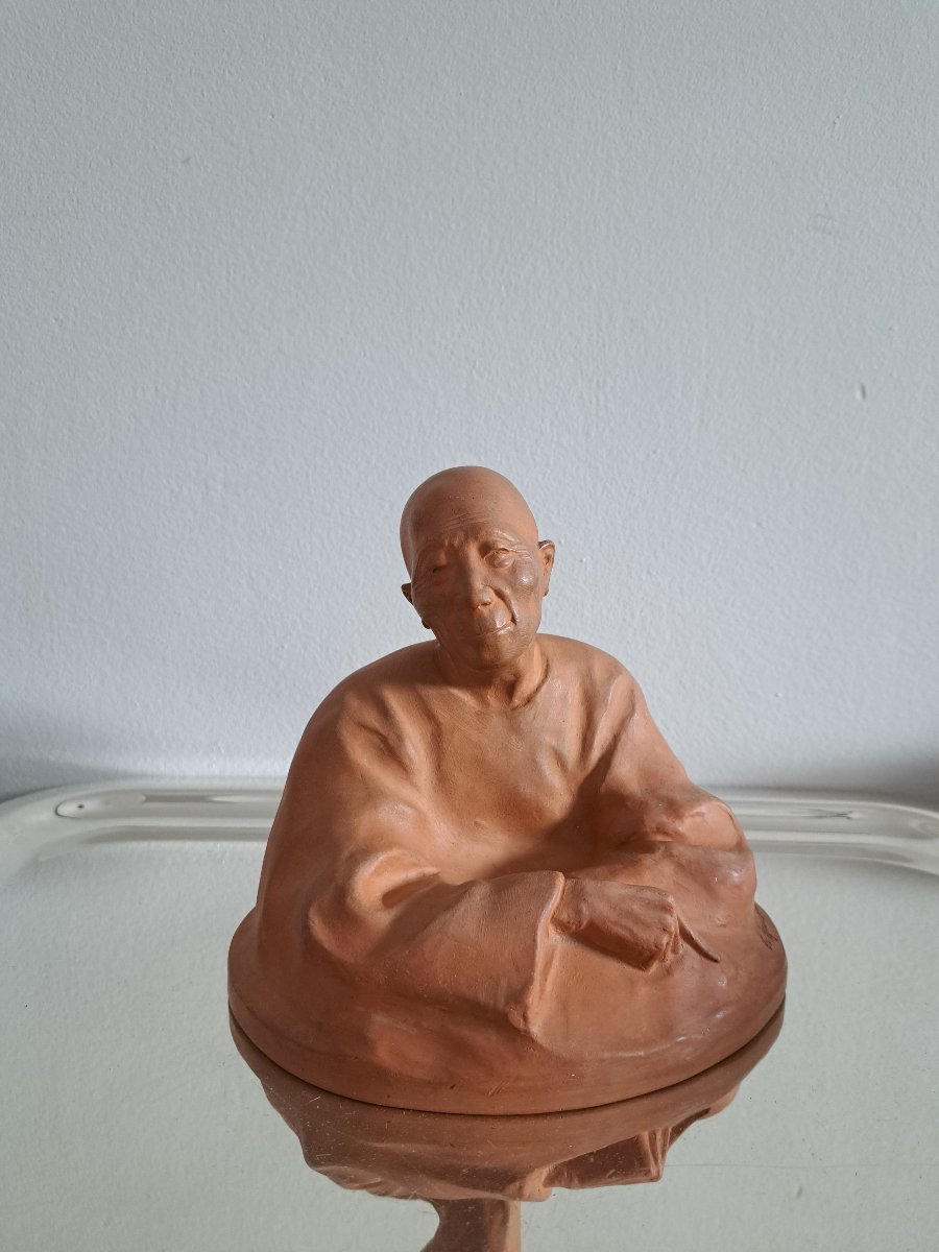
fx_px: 868
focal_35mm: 24
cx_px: 470
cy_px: 626
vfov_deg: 71.6
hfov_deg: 56.8
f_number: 1.8
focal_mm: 5.23
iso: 500
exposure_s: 1/50
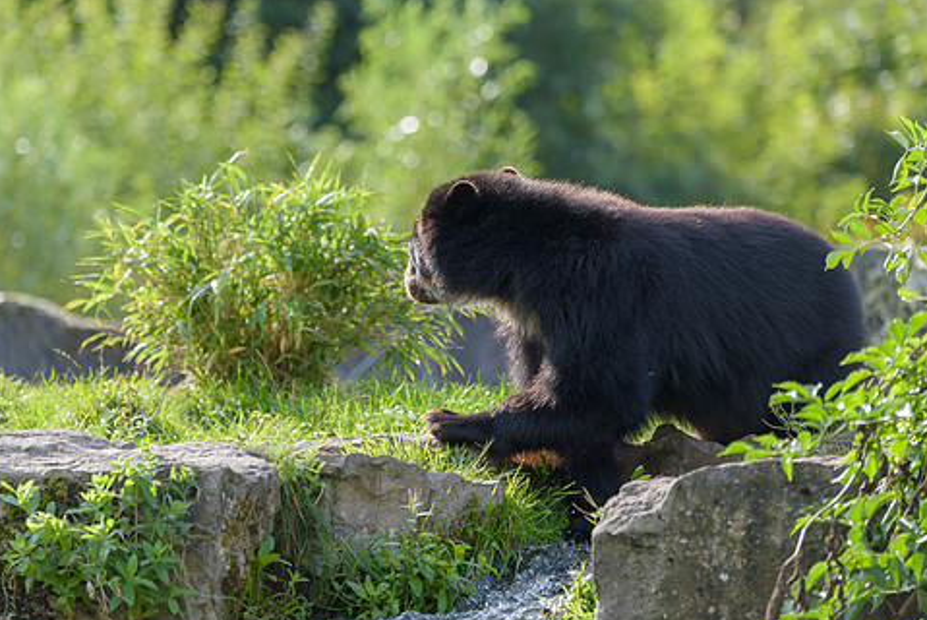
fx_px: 9043
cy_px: 274
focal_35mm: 351
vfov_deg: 3.9
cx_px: 420
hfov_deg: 5.9
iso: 720
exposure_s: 1/800
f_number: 5.6
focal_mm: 290
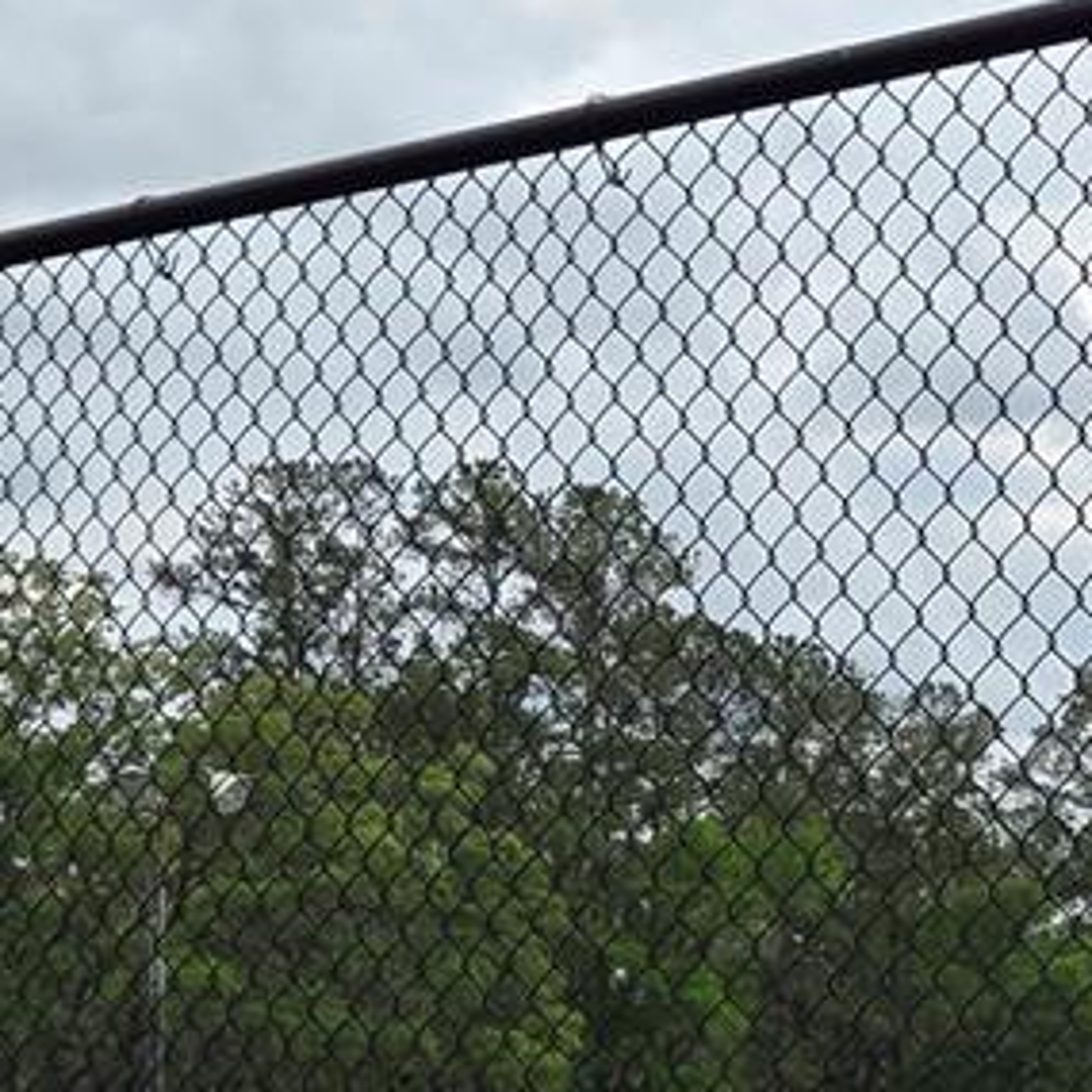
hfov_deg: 14.9
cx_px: 1222
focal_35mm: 114
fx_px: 4069
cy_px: 724
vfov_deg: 15.3
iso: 32
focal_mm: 5.4
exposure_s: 1/2921
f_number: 1.8
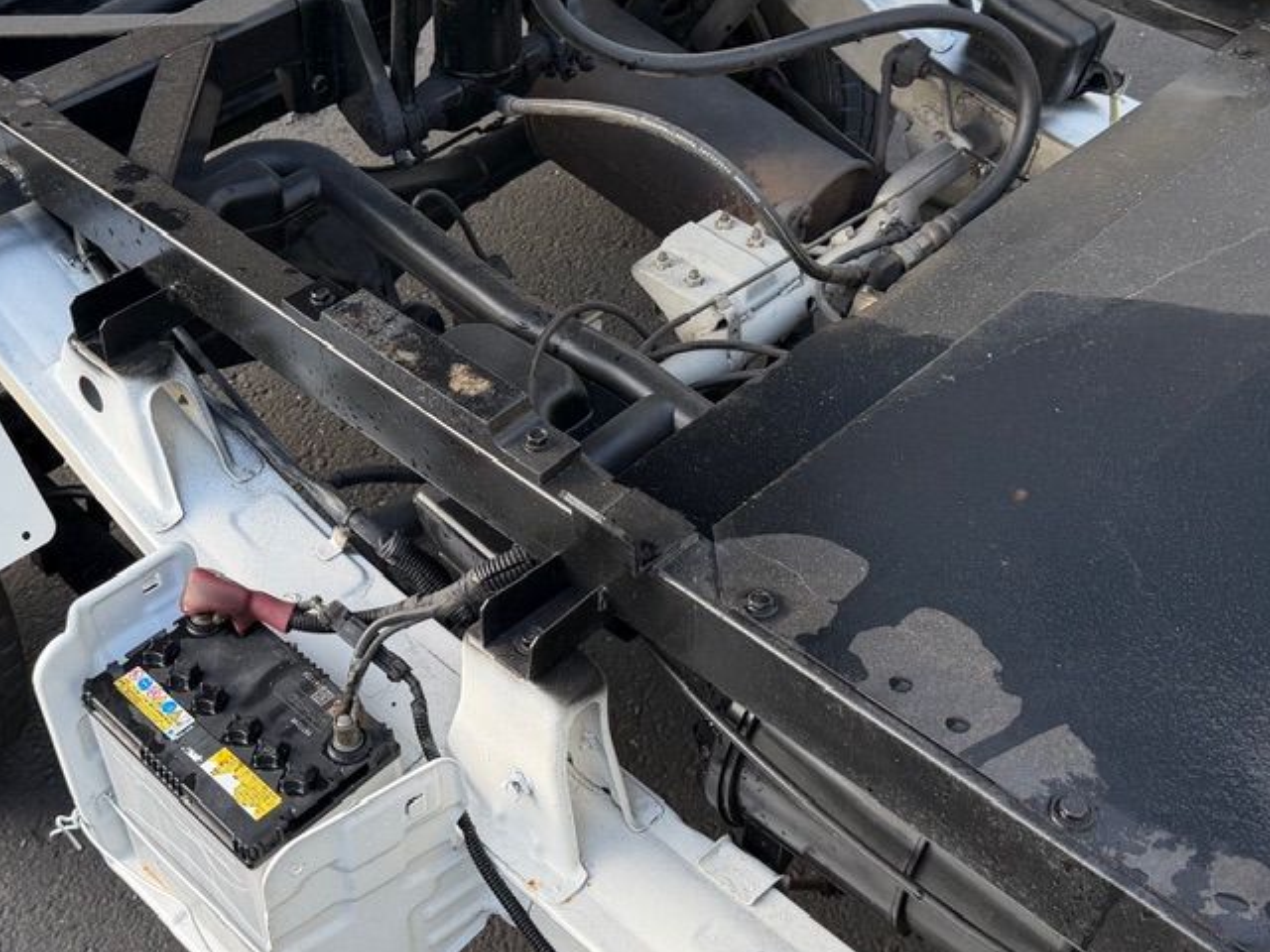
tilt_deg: -40.3
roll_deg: +0.4
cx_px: 524
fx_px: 1761
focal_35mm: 48
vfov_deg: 30.2
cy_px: 397
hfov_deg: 39.5
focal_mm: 6.76
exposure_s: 1/567
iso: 100
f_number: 1.78
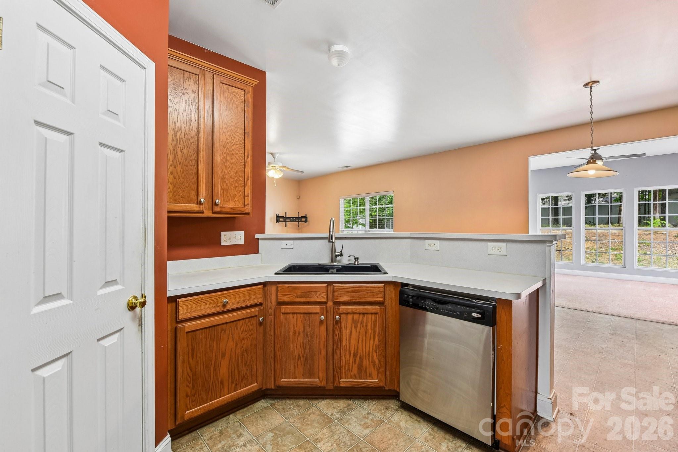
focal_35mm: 15
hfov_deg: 100.4
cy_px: 226
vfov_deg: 77.3
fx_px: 282
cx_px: 339
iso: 200
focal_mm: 15
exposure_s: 1/5
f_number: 8
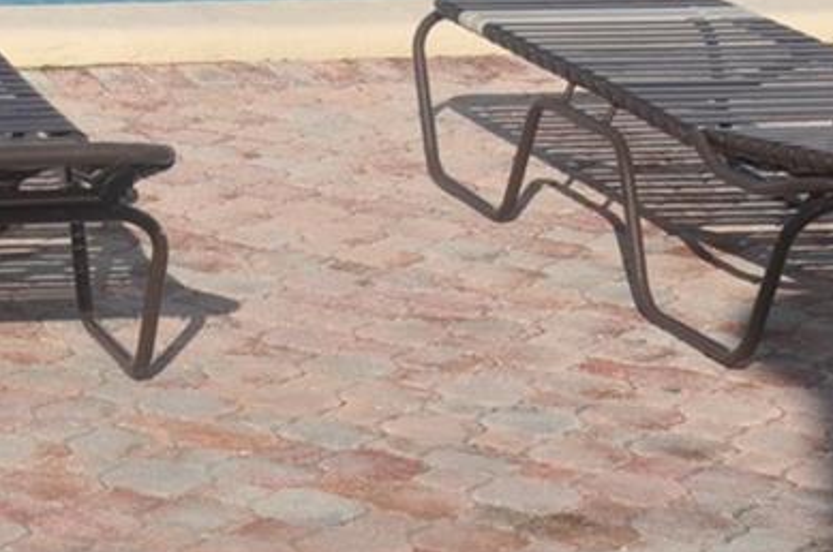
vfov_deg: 9.0
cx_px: -210
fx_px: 3419
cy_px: -289
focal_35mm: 148
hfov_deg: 13.5
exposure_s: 1/200
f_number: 14
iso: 200
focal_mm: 24
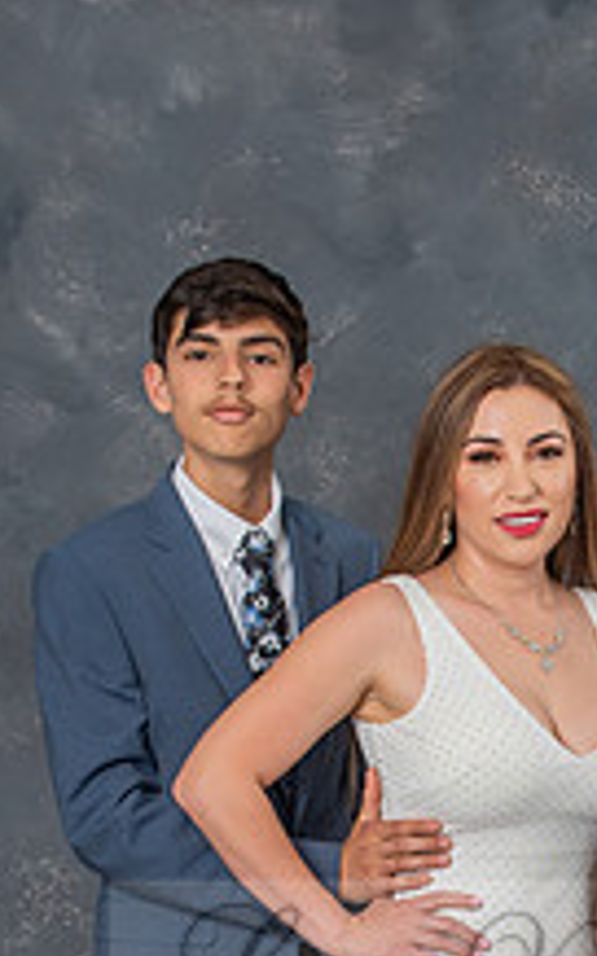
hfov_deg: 11.8
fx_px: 2867
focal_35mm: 110
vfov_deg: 18.5
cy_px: 936
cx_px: 529
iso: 200
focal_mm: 27
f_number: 5.6
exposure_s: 1/160
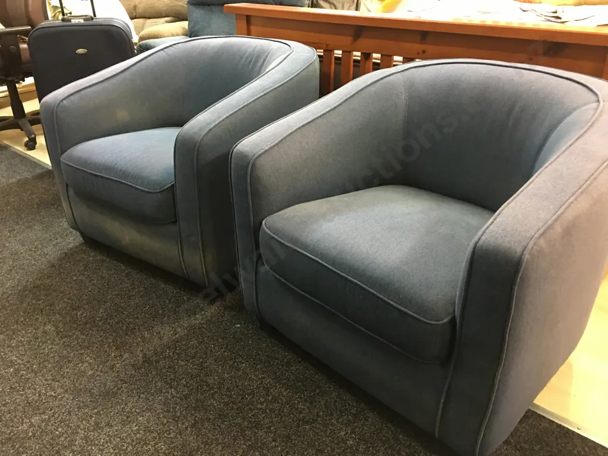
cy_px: 228
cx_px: 304
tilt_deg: -26.7
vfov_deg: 48.2
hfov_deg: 61.7
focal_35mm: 29
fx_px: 509
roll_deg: +0.8
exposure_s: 1/8
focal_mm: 4.15
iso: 100
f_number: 2.2
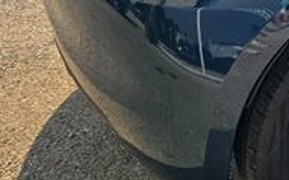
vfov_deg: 9.7
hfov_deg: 13.9
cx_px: 542
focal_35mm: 131
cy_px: -73
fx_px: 1031
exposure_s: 1/1176
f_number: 1.7
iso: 12
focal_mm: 6.3
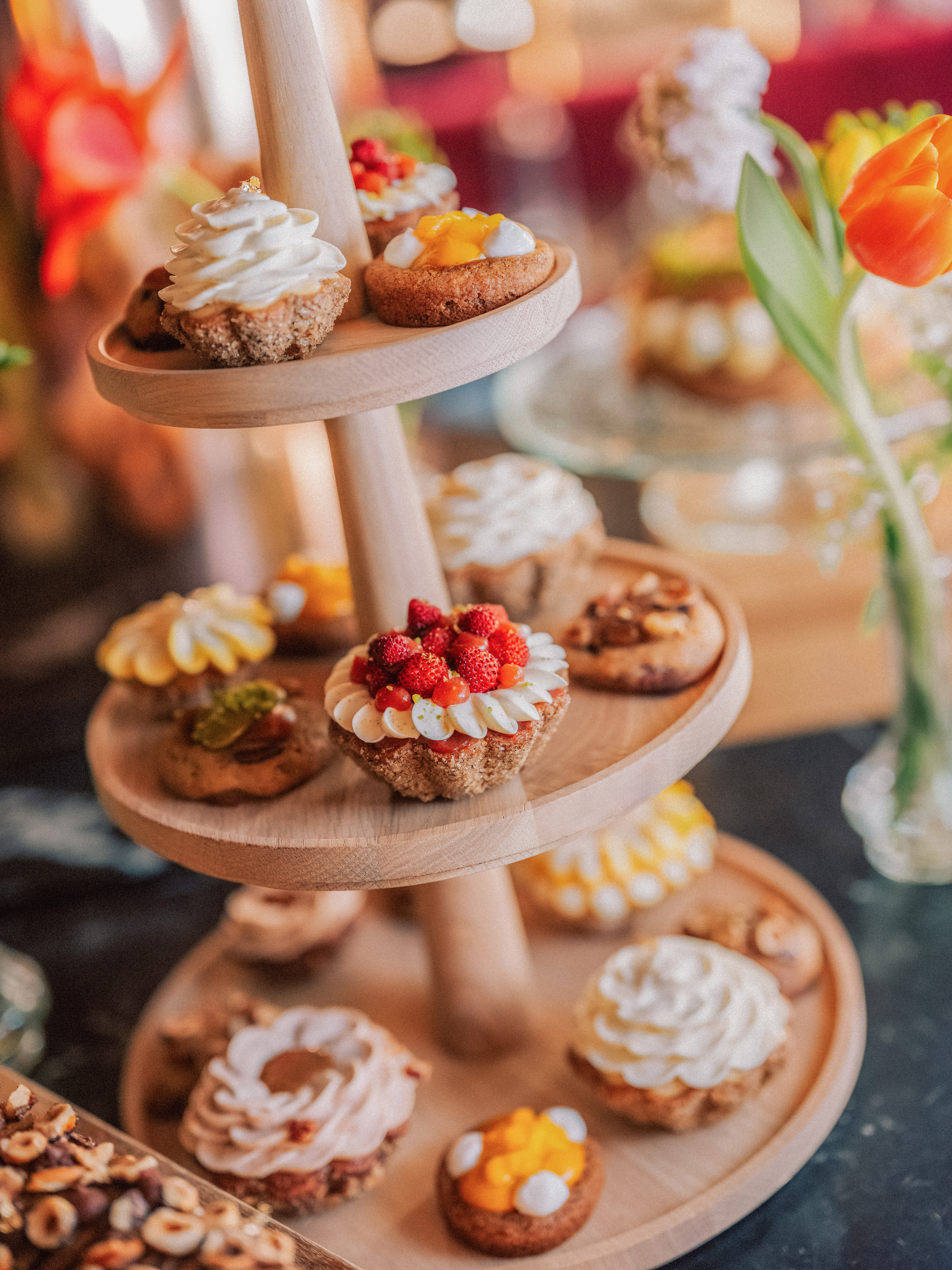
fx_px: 1613
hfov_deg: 32.9
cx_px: 476
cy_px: 635
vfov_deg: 42.9
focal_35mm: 44
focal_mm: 55
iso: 2500
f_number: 2.2
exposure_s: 1/100
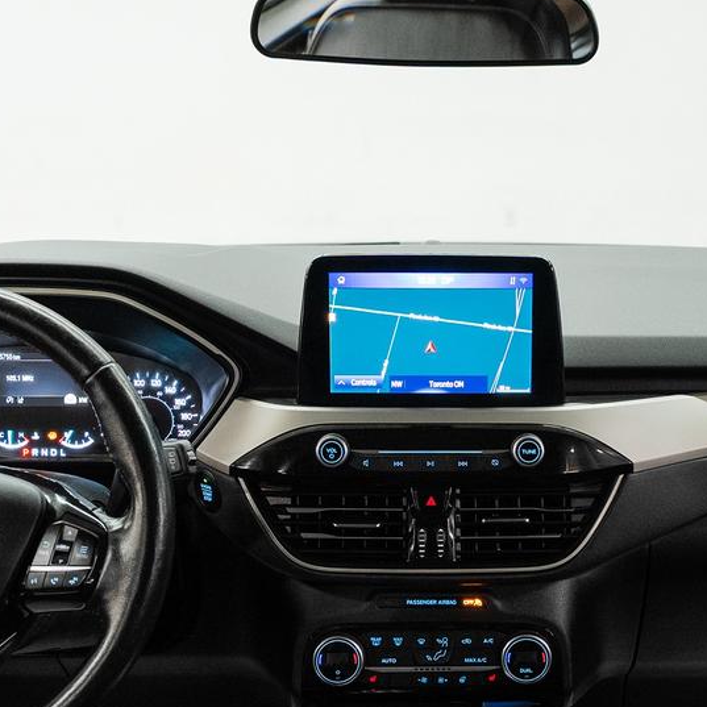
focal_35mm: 56
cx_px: 452
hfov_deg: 30.4
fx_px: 1294
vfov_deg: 30.6
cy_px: 358
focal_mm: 24
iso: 1250
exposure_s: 1/40
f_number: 4
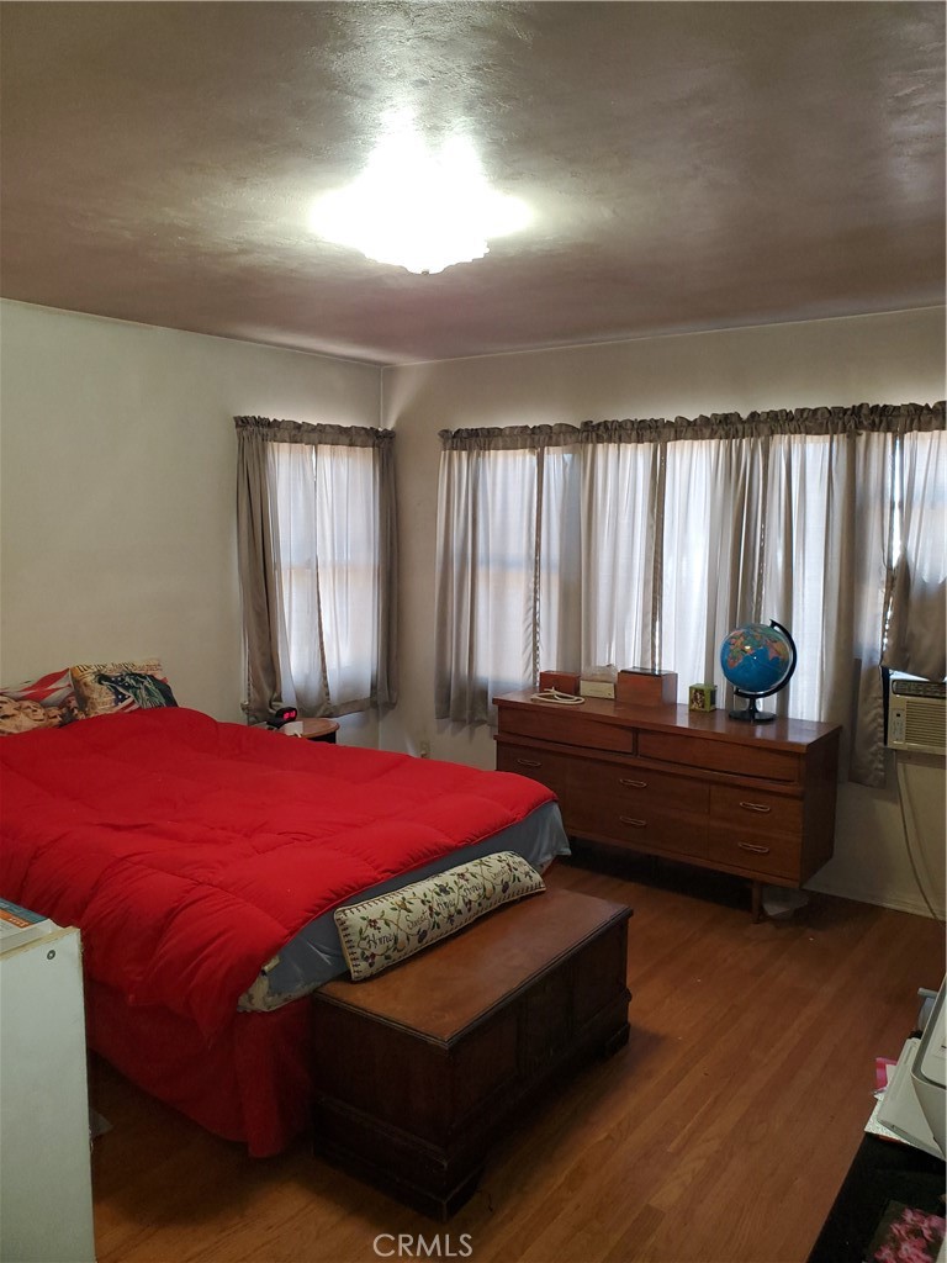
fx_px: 948
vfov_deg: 67.3
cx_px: 474
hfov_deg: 53.1
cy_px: 632
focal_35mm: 26
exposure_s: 1/24
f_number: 2.4
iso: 125
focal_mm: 4.3
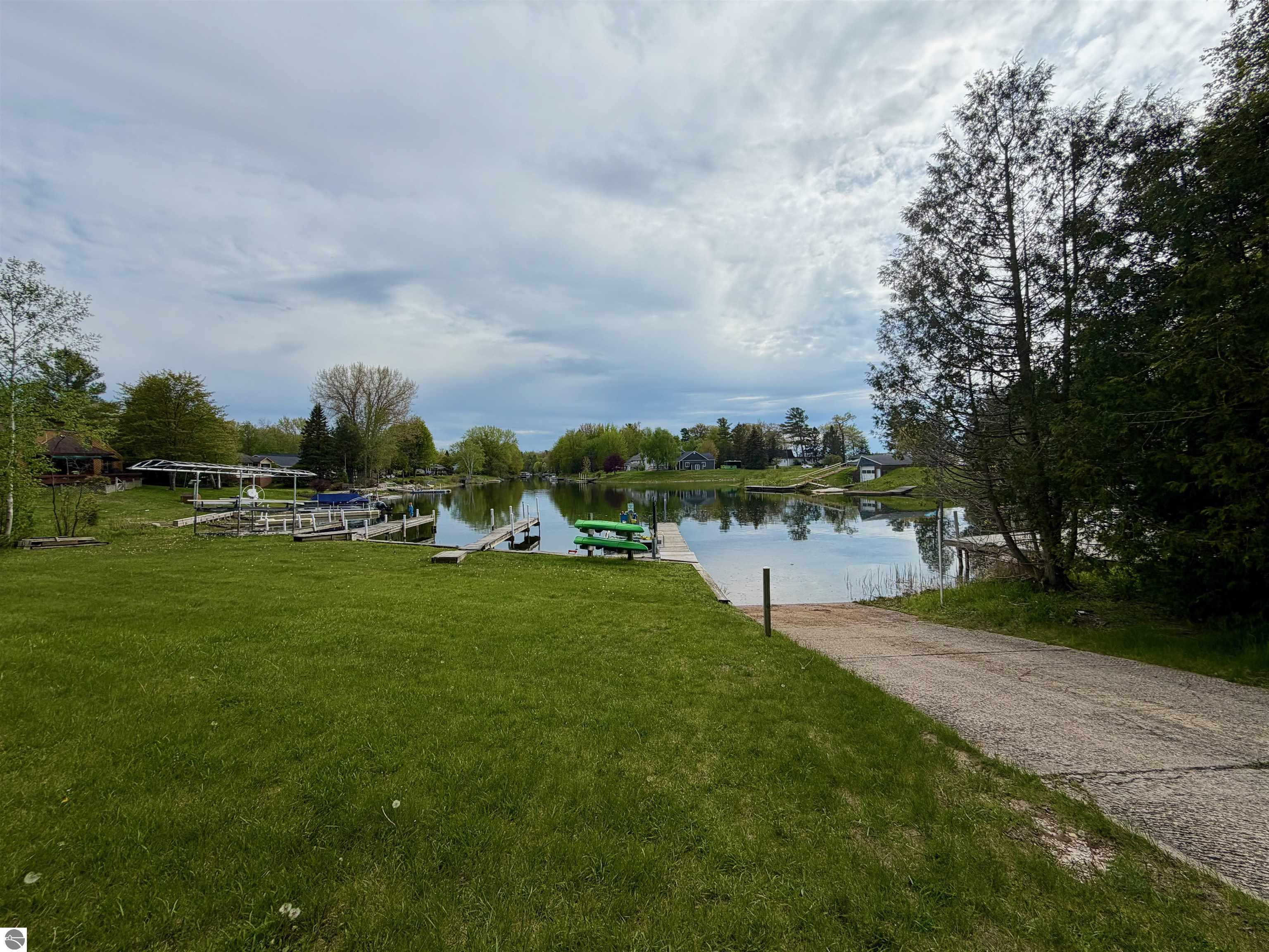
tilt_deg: -1.0
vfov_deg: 85.7
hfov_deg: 102.1
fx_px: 513
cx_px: 634
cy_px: 476
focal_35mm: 14
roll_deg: +0.0
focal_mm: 2.22
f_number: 2.2
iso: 20
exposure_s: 1/1534
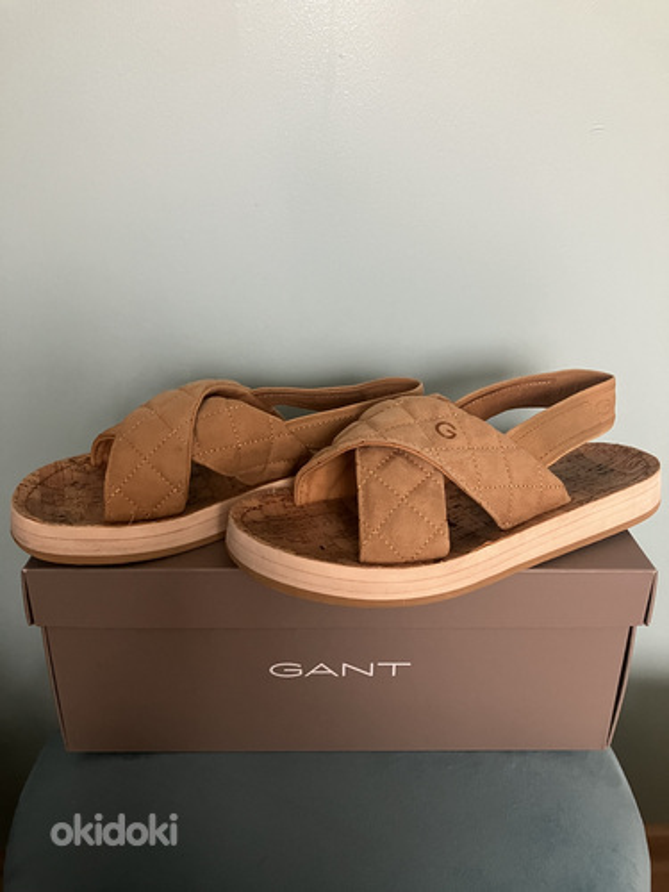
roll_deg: -1.3
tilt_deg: -25.9
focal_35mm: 28
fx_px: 722
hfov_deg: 49.7
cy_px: 446
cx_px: 334
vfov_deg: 63.4
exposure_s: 1/41
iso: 320
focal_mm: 3.99
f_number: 1.8
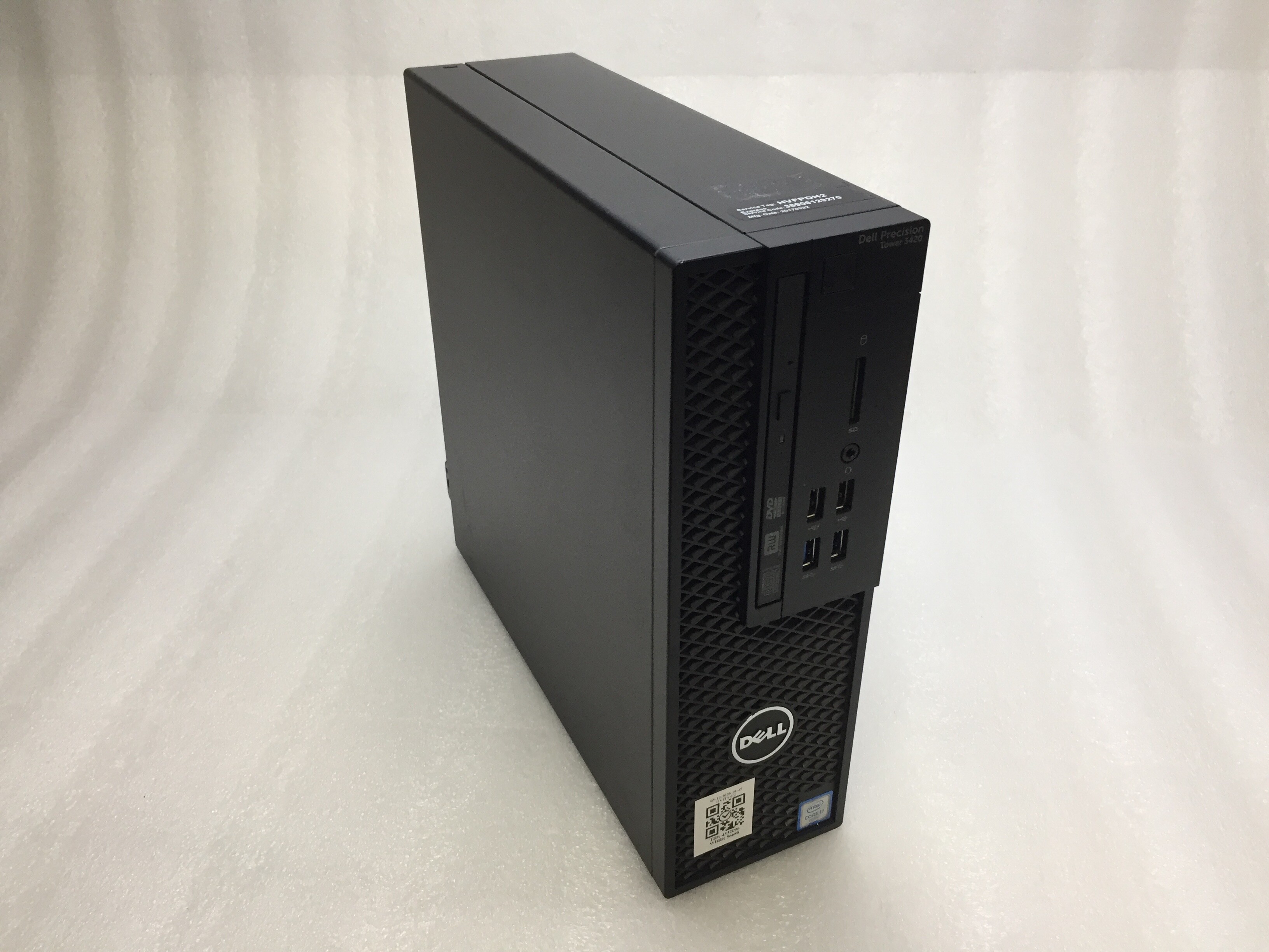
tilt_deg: -30.6
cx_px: 634
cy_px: 476
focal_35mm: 29
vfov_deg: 48.2
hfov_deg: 61.7
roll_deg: +0.1
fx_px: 1063
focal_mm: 4.15
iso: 40
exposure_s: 1/30
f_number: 2.2
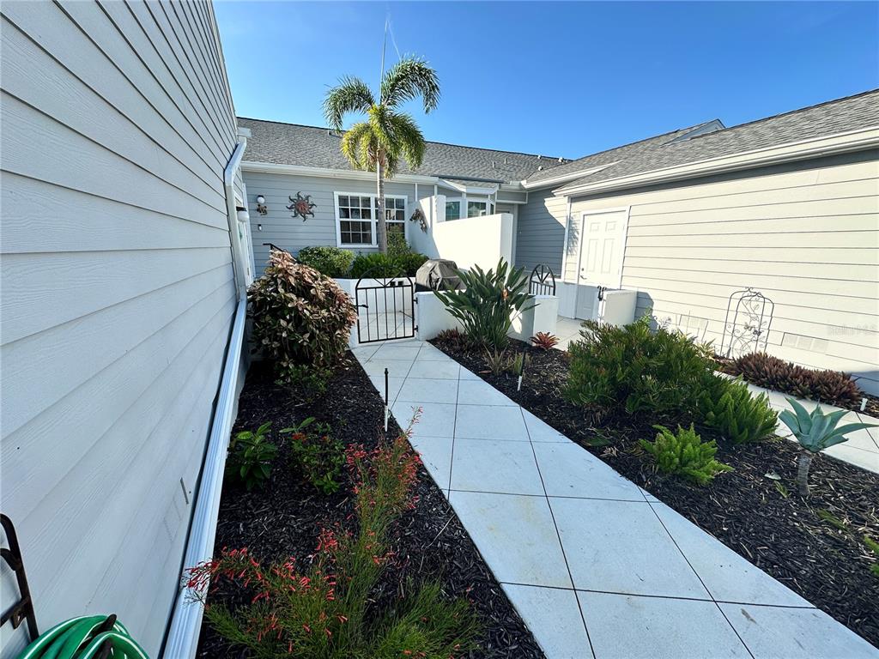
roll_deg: -0.8
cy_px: 330
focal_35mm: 14
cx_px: 440
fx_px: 356
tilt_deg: -13.2
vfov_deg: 85.7
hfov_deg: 102.1
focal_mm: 2.22
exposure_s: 1/609
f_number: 2.2
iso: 40
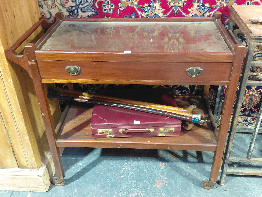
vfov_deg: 54.9
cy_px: 98
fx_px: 189
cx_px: 131
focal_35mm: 25
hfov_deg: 69.4
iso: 400
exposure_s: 1/24
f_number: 1.8
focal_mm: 4.69
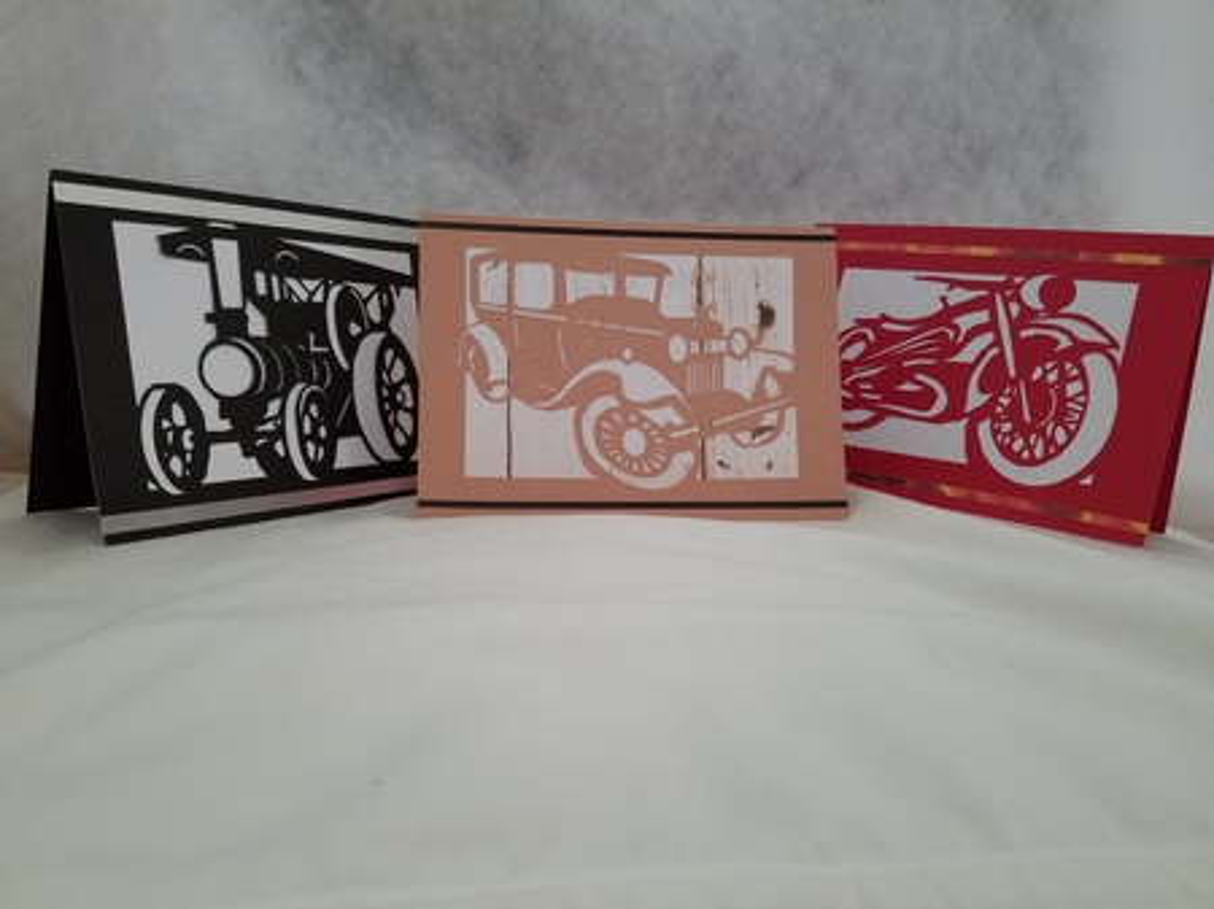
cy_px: 454
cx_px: 607
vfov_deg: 53.0
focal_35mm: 26
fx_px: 911
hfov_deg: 67.3
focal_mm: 4.2
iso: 200
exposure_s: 1/10
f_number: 1.7
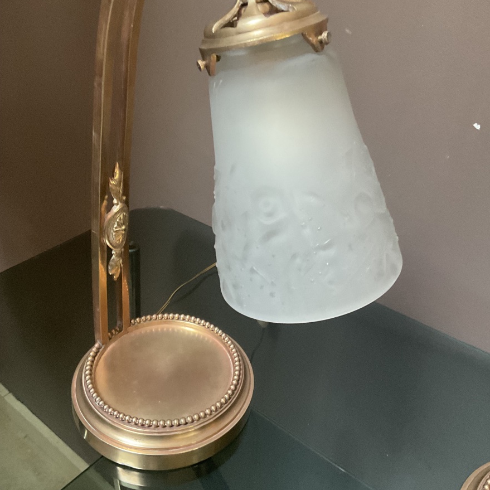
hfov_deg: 47.2
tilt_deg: -32.2
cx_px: 250
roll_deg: -4.7
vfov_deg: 47.2
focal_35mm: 35
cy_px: 221
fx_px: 561
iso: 250
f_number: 1.8
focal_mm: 3
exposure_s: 1/40
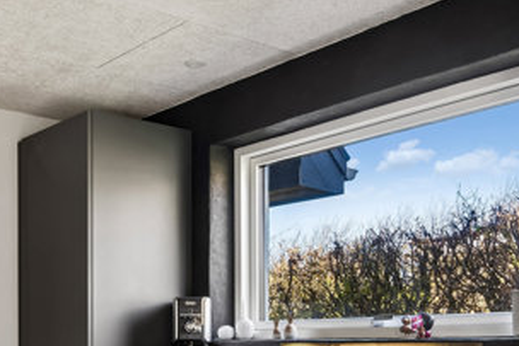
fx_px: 740
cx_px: 128
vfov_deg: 24.8
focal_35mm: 51
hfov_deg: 37.7
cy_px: 369
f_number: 8
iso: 200
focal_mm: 13
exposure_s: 1/13
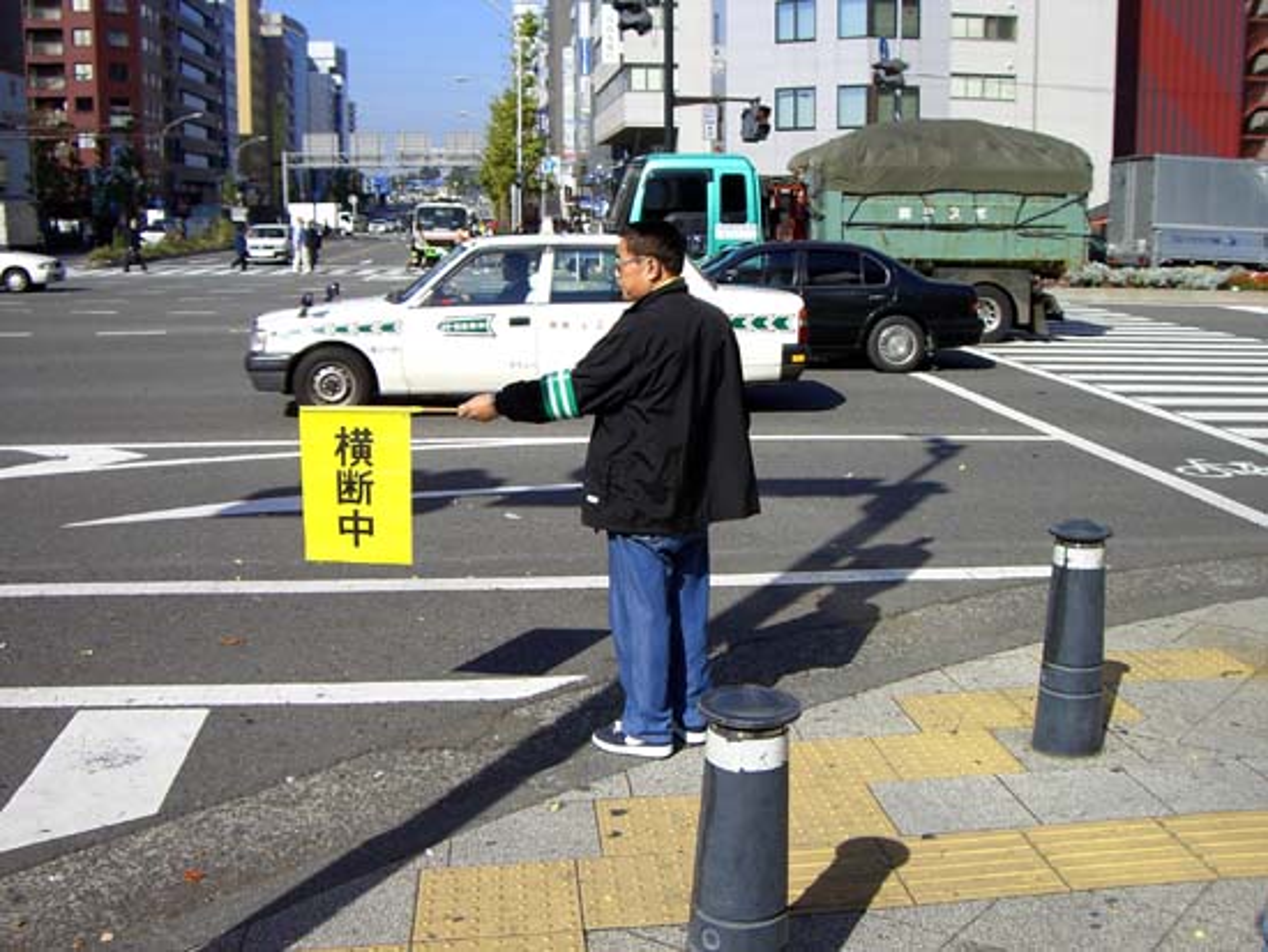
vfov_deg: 37.7
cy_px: 476
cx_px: 634
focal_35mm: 38
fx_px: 1393
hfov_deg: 49.0
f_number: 4.3
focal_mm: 6.2
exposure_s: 1/800
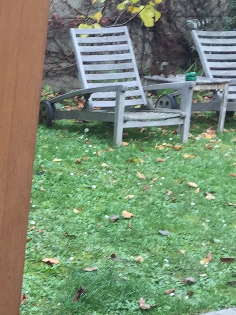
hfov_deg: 13.7
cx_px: -160
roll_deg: -0.1
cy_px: 240
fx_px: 900
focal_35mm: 99
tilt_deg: -18.2
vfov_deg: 19.7
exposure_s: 1/50
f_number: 2.2
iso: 32
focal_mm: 4.15
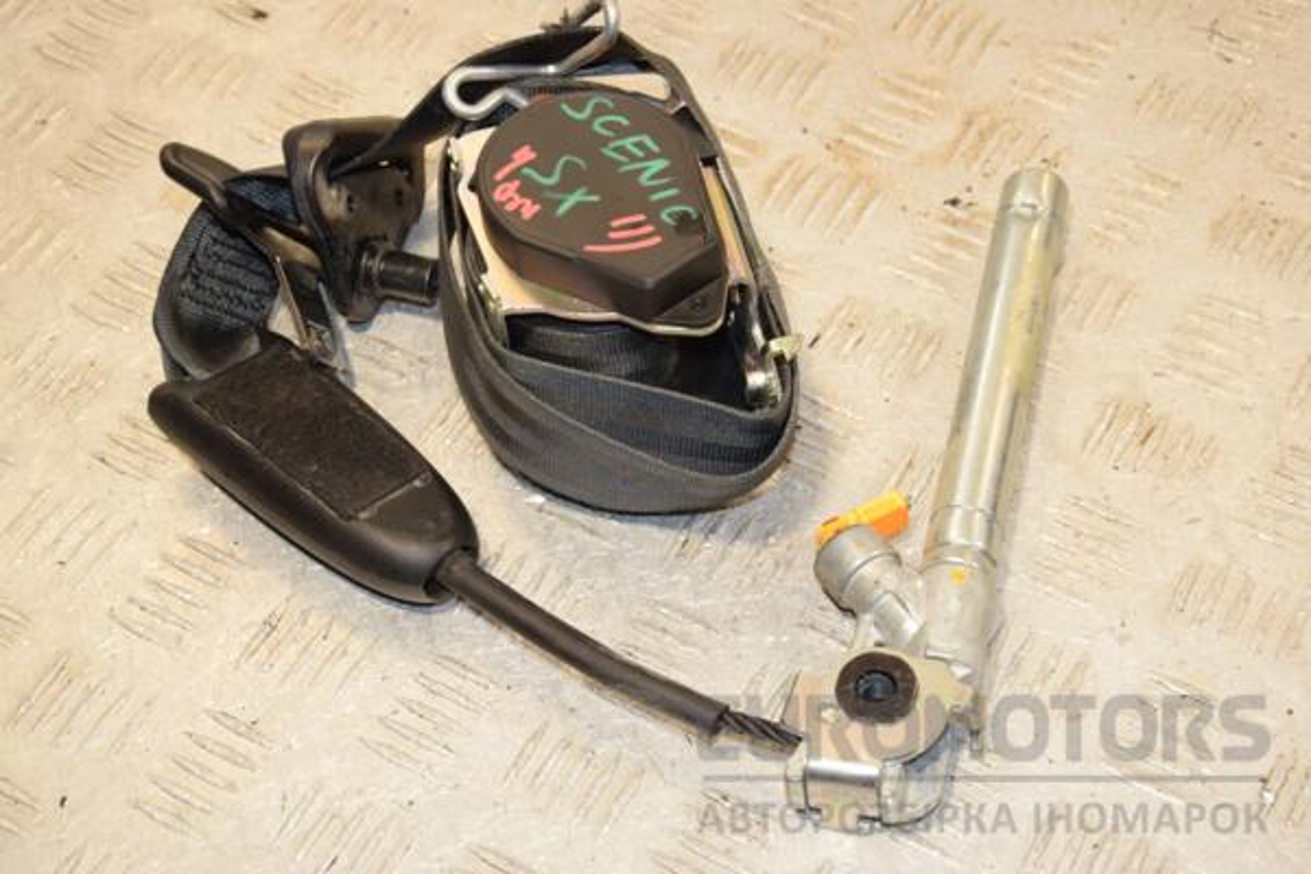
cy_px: 437
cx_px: 656
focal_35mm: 63
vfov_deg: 21.6
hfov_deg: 31.9
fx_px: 2294
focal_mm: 42
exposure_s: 1/200
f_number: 7.1
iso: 800
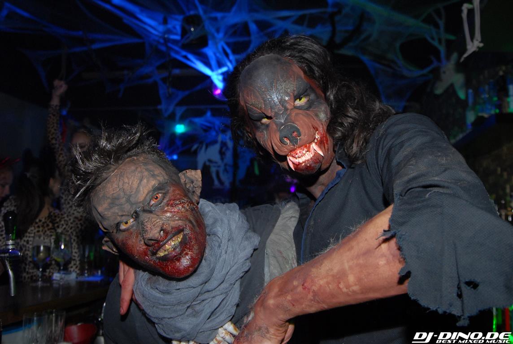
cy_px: 172
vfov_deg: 37.0
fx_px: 514
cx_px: 256
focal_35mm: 36
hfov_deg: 53.0
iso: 400
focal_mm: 24
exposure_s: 1/5
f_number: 5.6
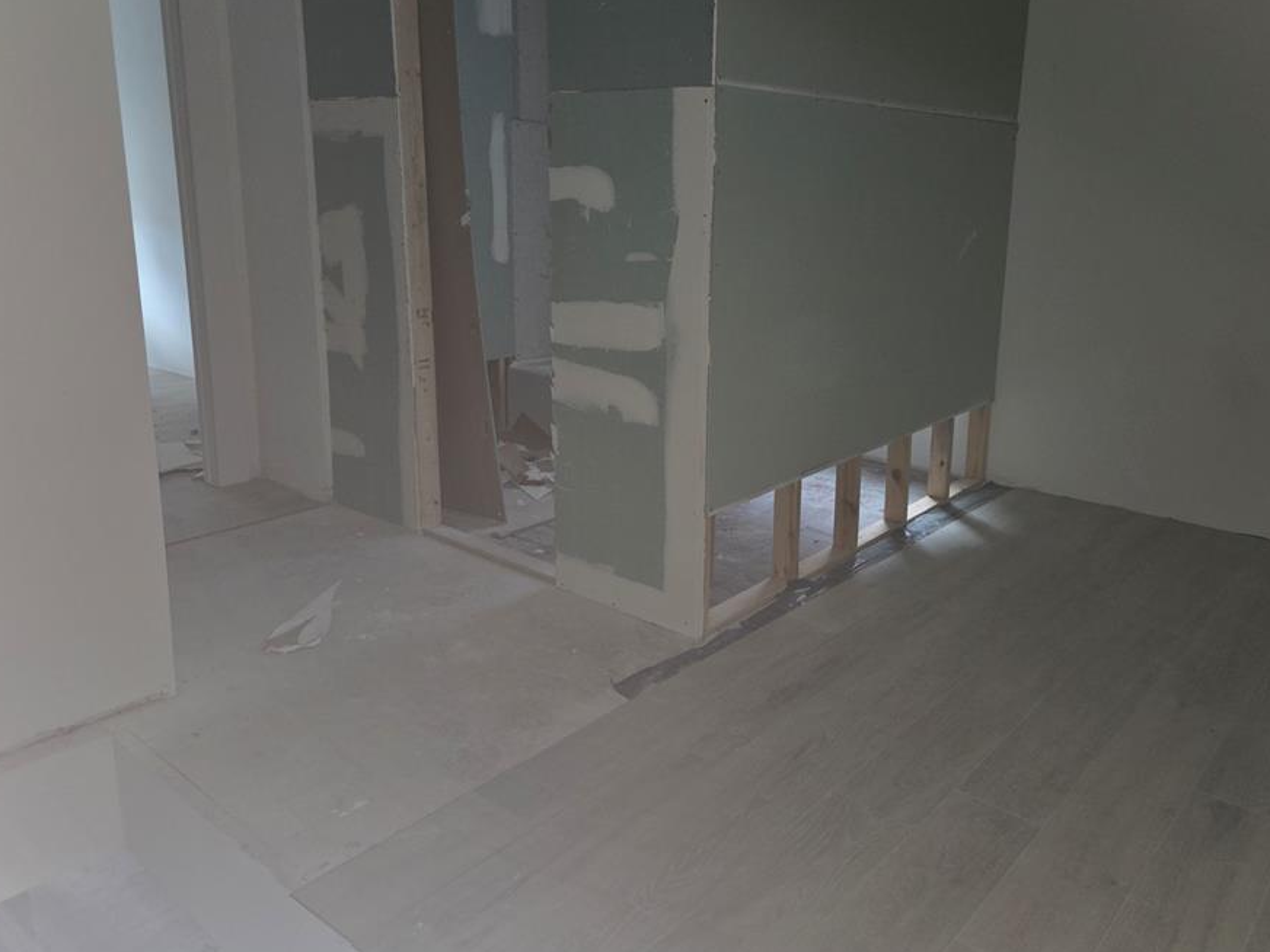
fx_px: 991
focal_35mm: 27
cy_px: 410
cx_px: 703
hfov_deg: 65.1
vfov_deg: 51.2
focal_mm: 5.4
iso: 100
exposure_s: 1/24
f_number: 1.8
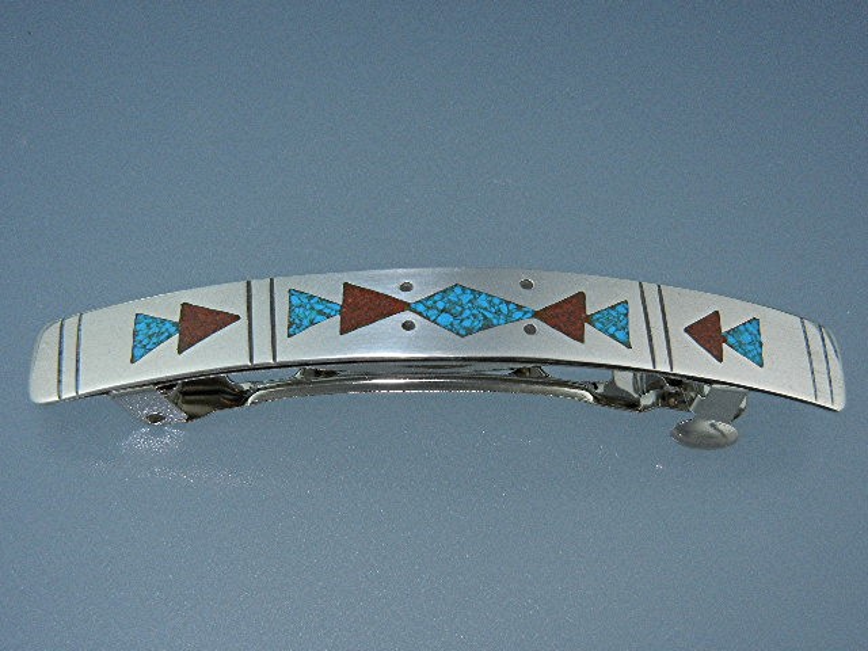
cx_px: 434
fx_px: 1931
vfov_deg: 19.1
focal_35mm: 77
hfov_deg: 25.3
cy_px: 326
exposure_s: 1/30
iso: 271
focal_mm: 13.9
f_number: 4.3
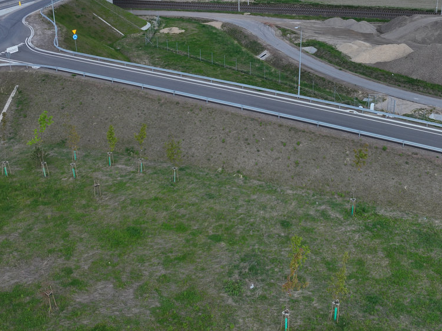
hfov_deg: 44.5
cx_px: 276
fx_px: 536
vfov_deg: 33.9
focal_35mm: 42
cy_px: 100
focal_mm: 12.29
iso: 100
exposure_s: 1/1600
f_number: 2.8
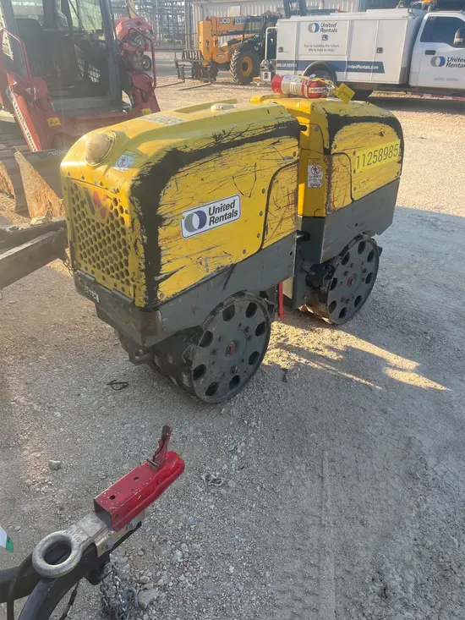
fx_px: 466
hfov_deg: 53.1
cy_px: 310
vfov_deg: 67.3
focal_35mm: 26
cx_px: 232
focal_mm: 5.1
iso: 50
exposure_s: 1/840
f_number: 1.6
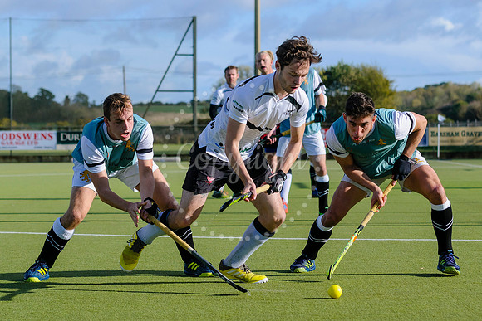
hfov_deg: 15.1
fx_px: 1814
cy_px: 147
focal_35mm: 135
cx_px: 224
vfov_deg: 10.1
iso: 400
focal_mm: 70
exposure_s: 1/4000
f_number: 4
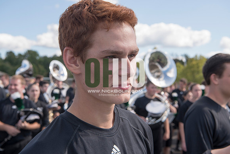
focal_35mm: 55
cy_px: 77
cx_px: 115
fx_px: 351
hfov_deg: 36.2
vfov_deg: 24.6
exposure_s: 1/640
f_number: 8
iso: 400
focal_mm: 55
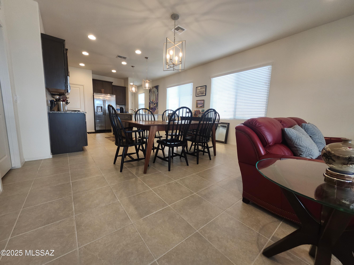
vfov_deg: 89.9
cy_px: 132
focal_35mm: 13
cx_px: 177
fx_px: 133
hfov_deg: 106.2
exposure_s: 1/60
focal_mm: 1.74
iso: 100
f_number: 2.2
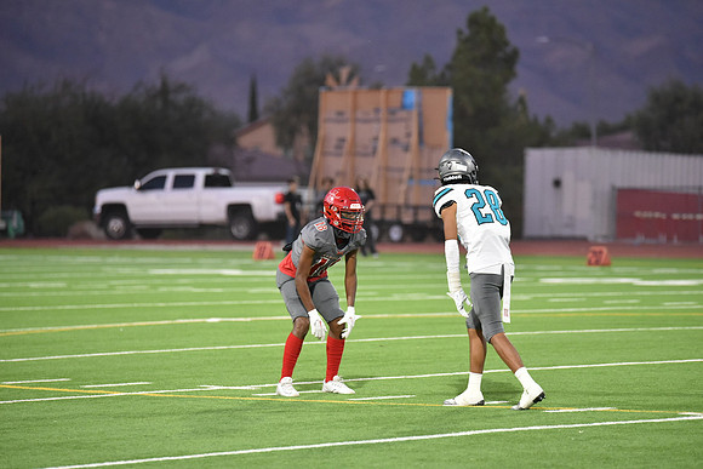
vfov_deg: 6.9
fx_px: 3906
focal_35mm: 200
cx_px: 352
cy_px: 234
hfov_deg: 10.3
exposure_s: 1/640
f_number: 2.8
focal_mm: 200
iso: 5600
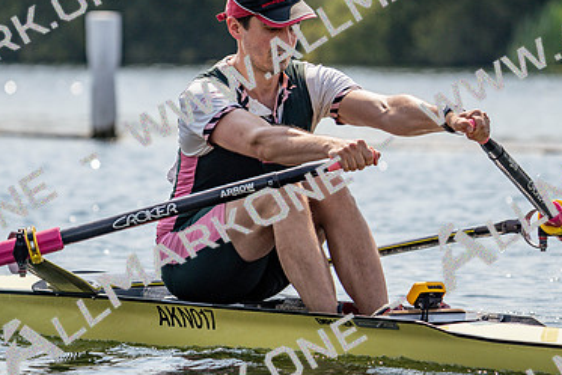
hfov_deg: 5.1
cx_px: 309
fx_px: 6293
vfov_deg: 3.4
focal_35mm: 403
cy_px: 151
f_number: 5.6
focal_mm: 259
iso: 160
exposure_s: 1/1600
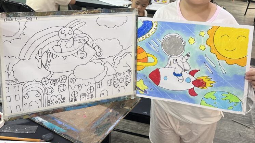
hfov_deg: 52.8
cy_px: 16
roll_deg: -2.2
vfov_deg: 30.0
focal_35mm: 38
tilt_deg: -17.8
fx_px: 257
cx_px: 128
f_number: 1.6
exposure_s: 1/100
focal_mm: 5.1
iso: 100
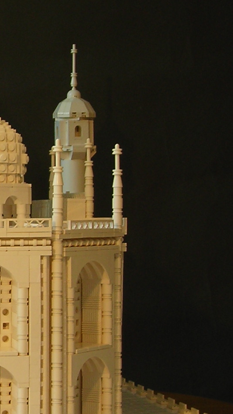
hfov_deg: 10.0
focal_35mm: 114
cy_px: 202
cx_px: -200
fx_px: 1253
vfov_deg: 18.8
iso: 50
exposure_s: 1/39
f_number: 3.2
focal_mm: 6.3
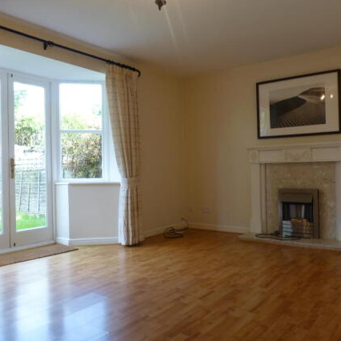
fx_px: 323
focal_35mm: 29
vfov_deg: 55.6
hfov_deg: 55.6
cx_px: 185
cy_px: 167
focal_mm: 4.3
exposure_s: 1/60
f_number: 3.3
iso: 160
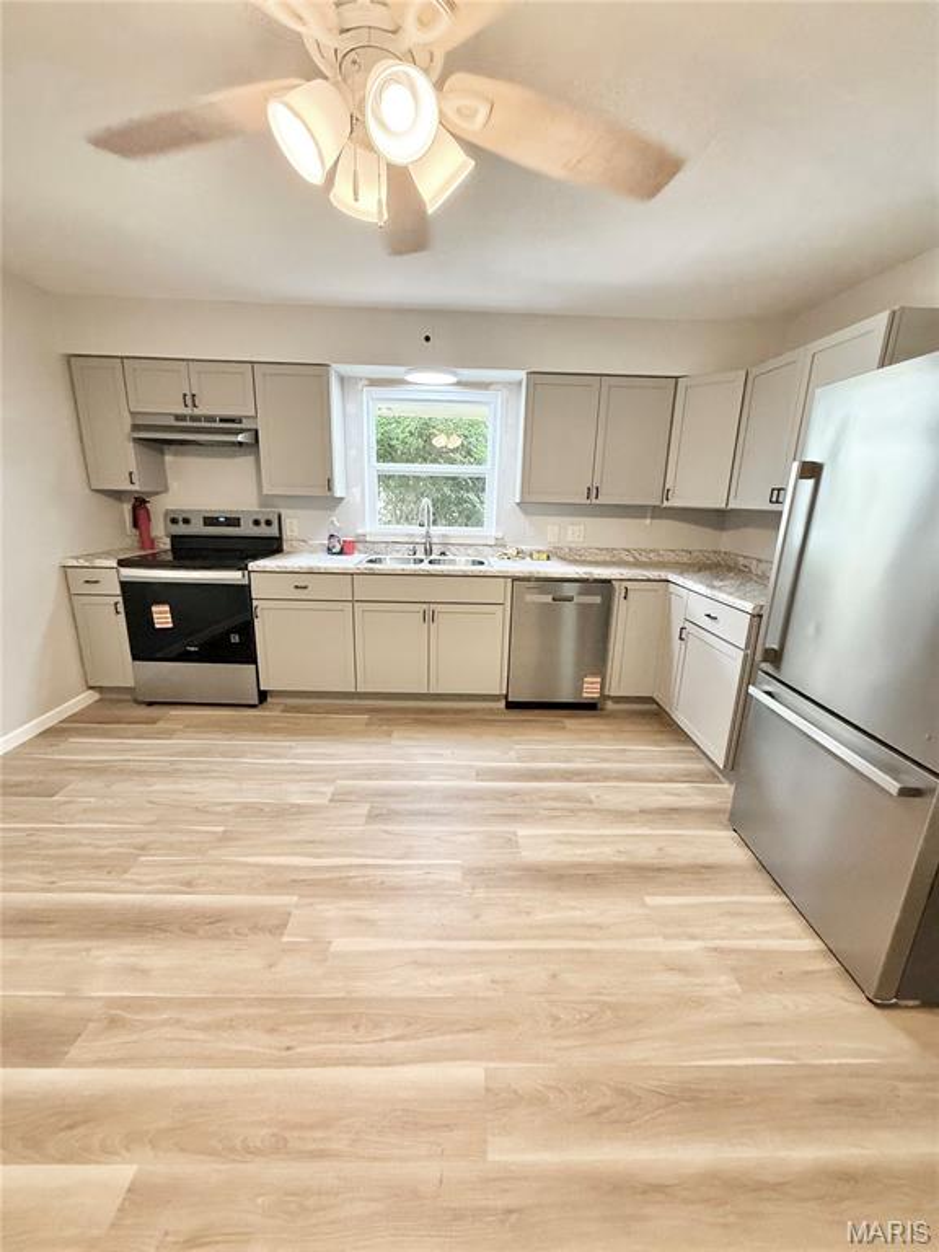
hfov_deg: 85.7
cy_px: 626
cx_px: 470
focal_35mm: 14
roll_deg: -1.7
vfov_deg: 102.1
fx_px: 506
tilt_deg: -13.2
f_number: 2.2
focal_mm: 2.22
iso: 500
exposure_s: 1/120
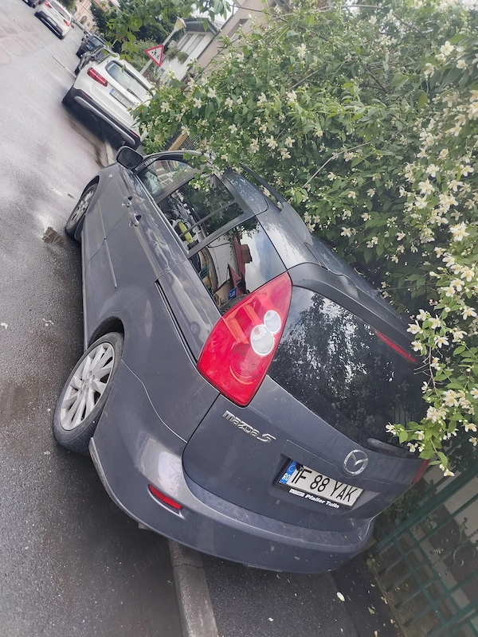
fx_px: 442
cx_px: 239
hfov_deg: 56.8
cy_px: 318
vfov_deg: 71.6
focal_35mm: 24
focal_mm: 5.25
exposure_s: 1/100
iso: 132
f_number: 1.75
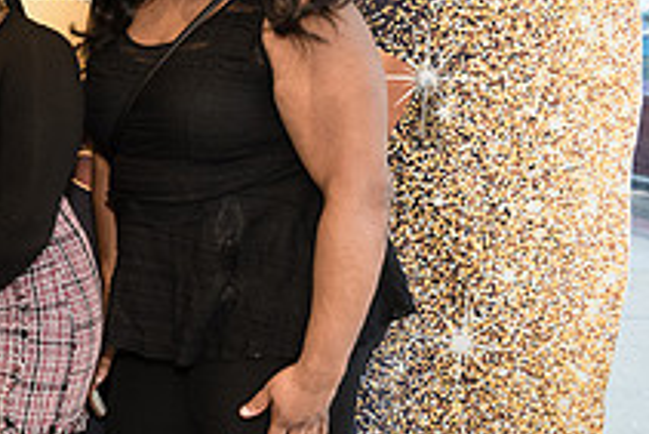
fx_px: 1191
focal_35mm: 66
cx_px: -169
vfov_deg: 20.4
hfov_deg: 26.4
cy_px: 97
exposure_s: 1/320
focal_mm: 24
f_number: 3.5
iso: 1250
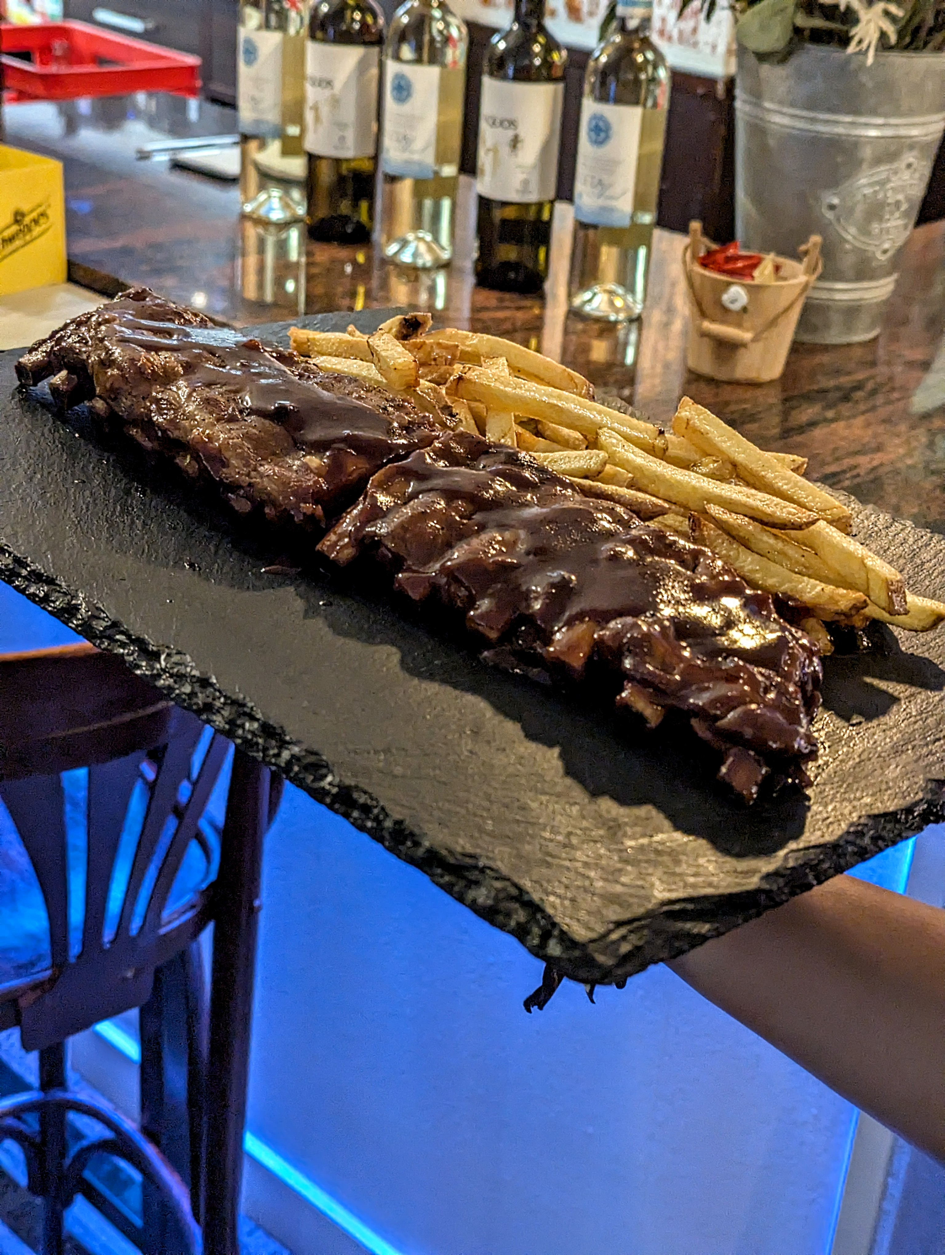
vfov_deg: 39.6
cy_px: 628
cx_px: 472
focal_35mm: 48
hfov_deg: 30.3
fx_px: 1743
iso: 954
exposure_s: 1/99.9
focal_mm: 6.81
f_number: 1.85
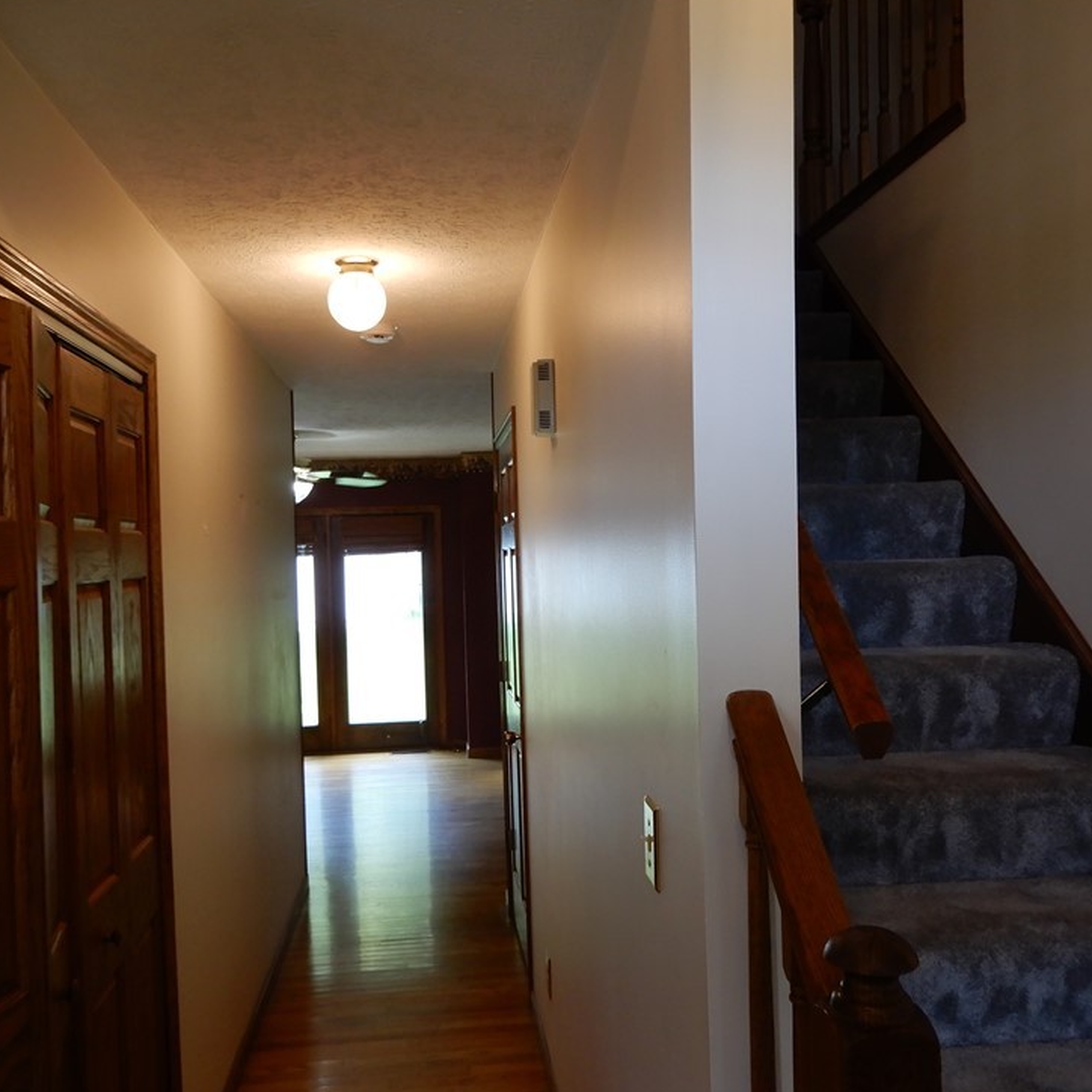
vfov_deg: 54.0
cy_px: 569
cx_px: 535
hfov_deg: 54.0
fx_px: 1071
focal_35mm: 30
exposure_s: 1/30
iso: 180
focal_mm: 4.3
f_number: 3.4
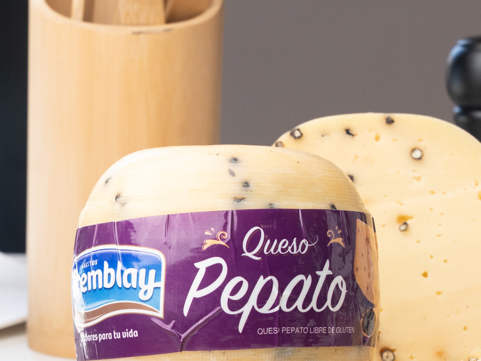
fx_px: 2293
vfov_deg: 9.0
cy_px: 209
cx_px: 277
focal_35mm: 165
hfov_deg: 12.0
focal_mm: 62
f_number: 8
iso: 1600
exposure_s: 1/320
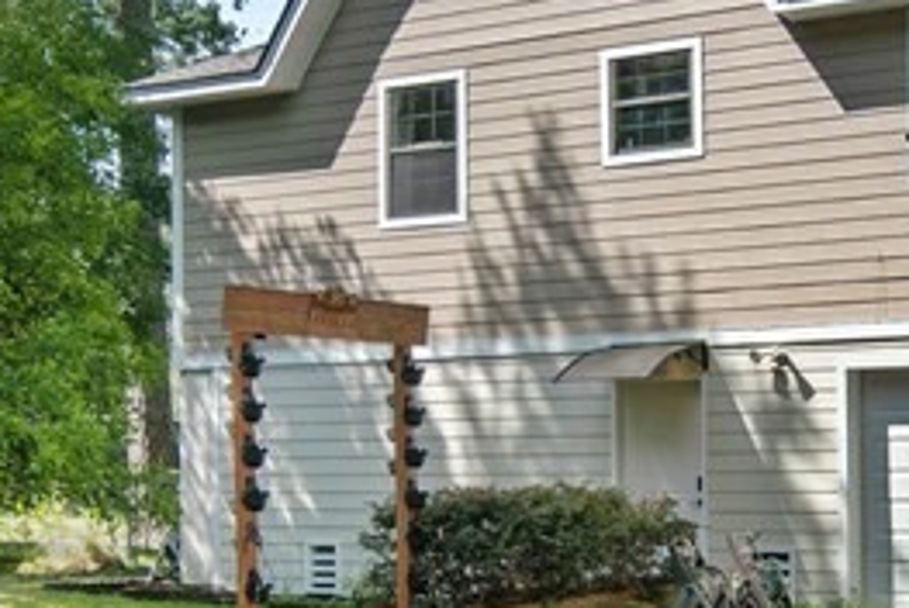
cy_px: 415
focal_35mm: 68
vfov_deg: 20.0
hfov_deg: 28.7
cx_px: 774
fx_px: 1720
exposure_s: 1/20
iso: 250
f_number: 7.1
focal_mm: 11
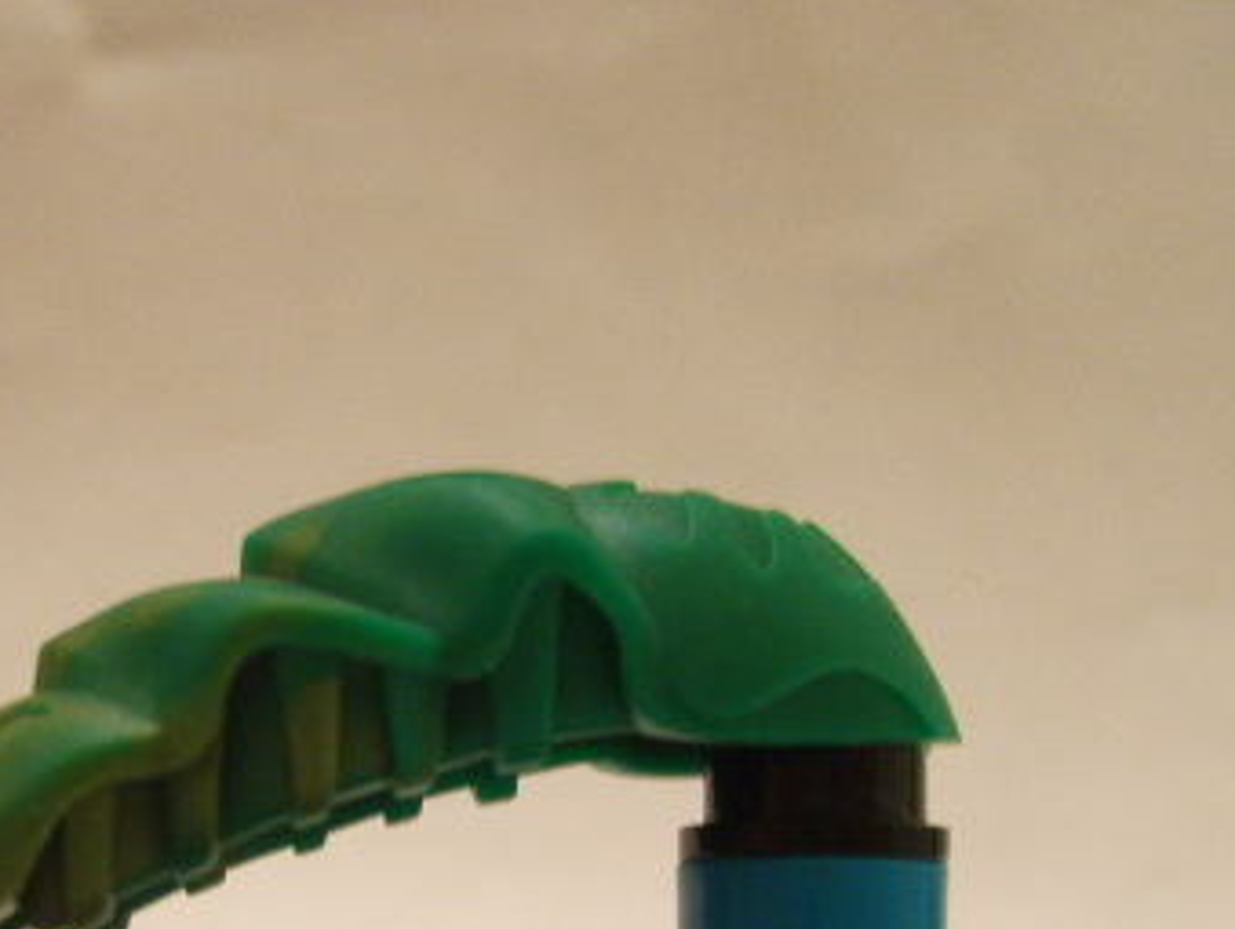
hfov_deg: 29.3
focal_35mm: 66
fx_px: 2357
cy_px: 860
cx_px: 481
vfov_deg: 21.7
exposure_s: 1/3
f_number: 2.8
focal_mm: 5.8
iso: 140
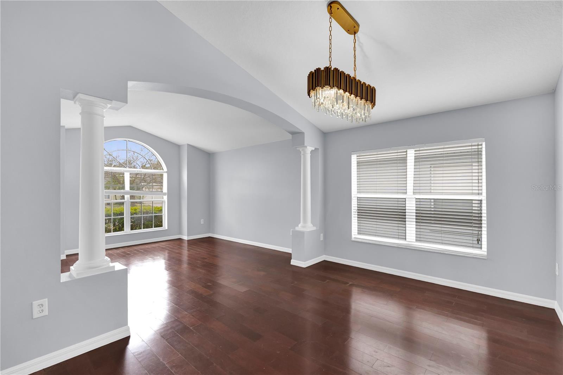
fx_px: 250
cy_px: 188
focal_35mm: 16
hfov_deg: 96.8
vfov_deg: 73.7
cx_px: 282
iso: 1600
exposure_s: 1/100
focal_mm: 16
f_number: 5.6
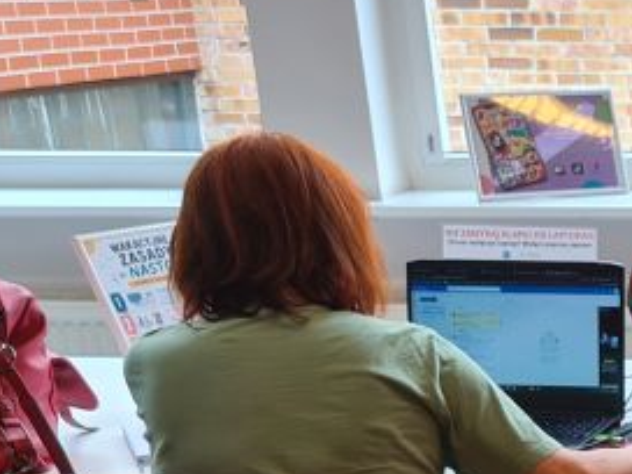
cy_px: 634
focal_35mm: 98
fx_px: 1789
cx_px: 1020
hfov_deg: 17.5
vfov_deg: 14.4
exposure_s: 1/100
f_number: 1.8
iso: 64
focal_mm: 5.4
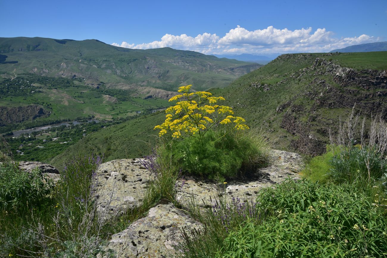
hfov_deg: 39.6
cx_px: 194
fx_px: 538
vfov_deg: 27.0
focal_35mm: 50
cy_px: 129
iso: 160
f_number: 16
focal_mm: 50
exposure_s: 1/125
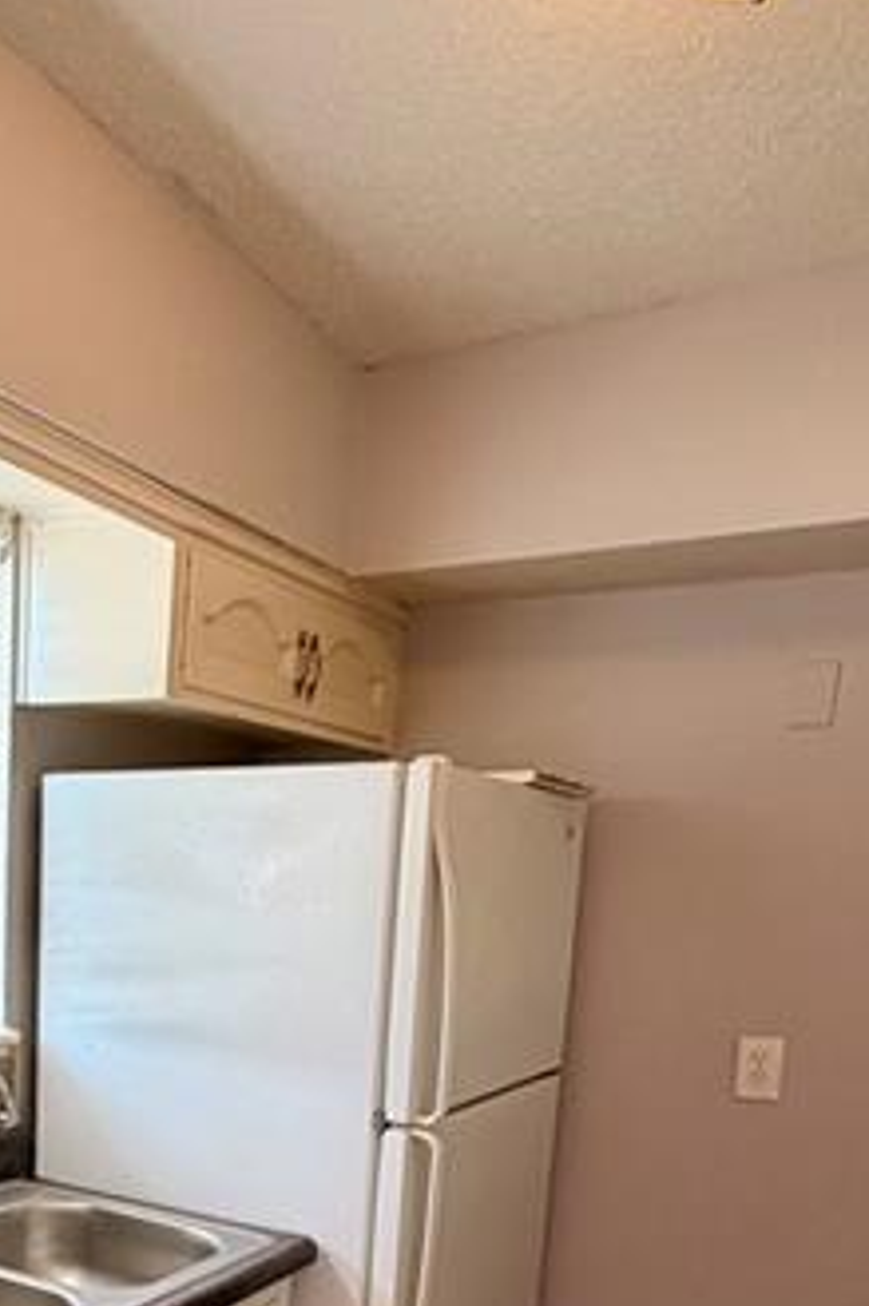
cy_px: 1108
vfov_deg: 51.1
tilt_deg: -10.8
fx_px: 1232
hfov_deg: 36.7
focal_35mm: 34
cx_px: 111
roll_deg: -2.7
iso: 125
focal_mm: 2.22
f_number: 2.2
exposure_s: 1/120
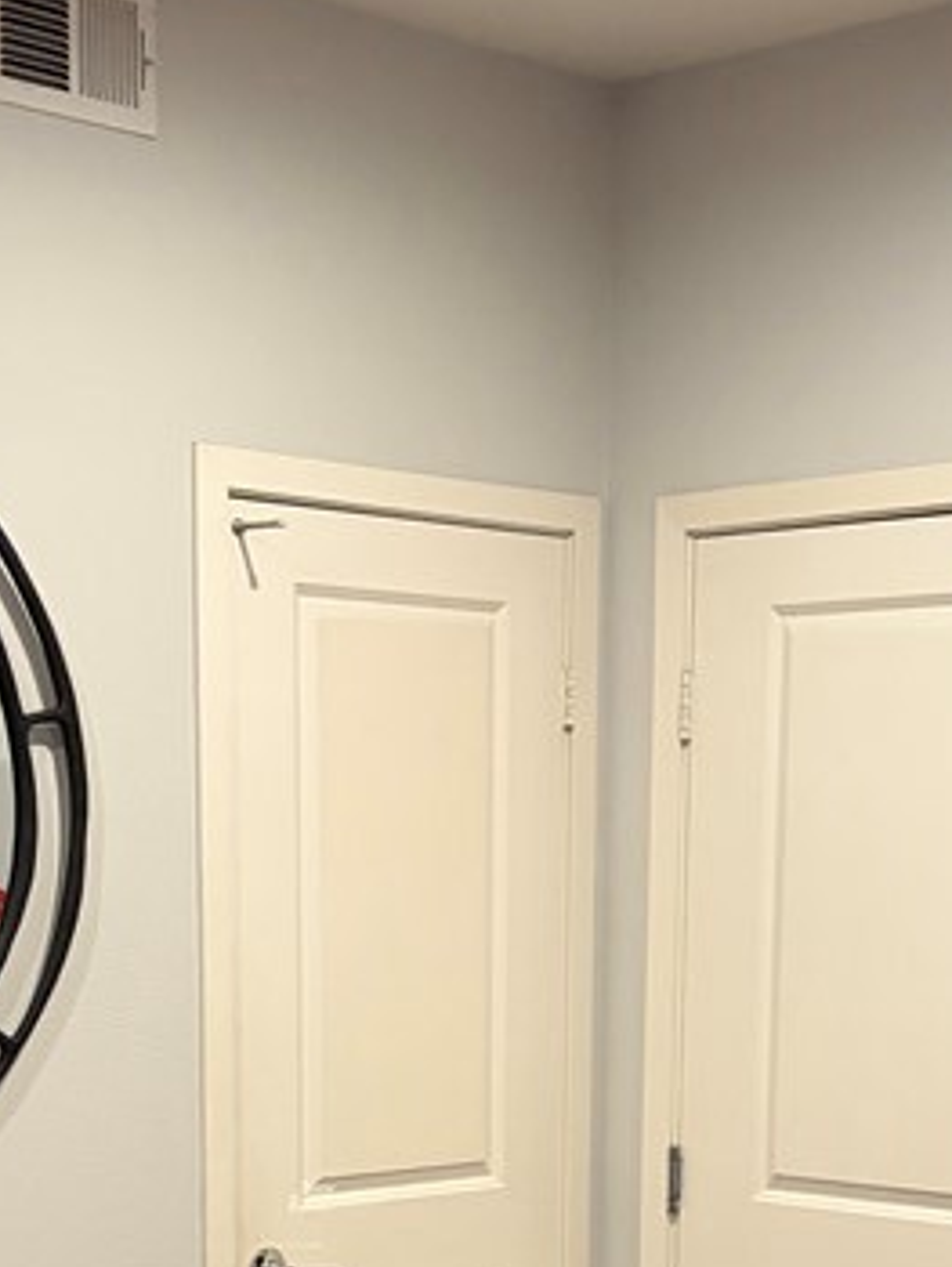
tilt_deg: -9.4
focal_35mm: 76
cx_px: 481
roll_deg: -1.4
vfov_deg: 24.4
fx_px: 2783
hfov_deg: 19.4
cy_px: 1292
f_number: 1.6
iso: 320
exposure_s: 1/60
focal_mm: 5.96
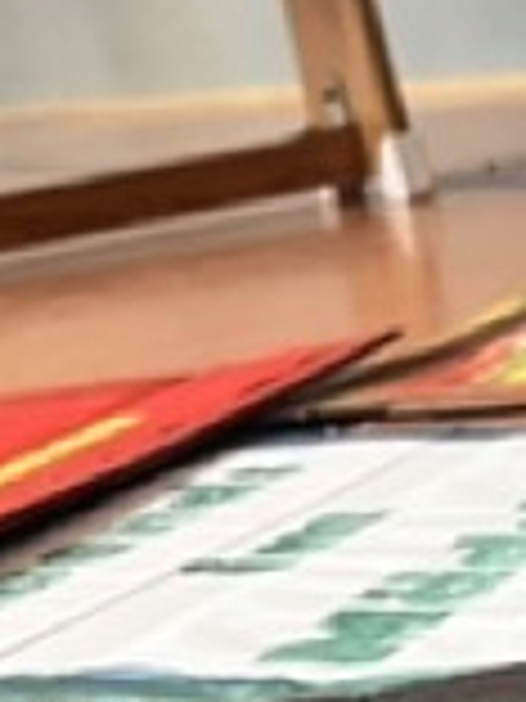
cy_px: 806
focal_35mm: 107
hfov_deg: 12.6
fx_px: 2168
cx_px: 958
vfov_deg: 17.6
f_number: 1.5
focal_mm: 5.7
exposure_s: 1/60
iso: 160
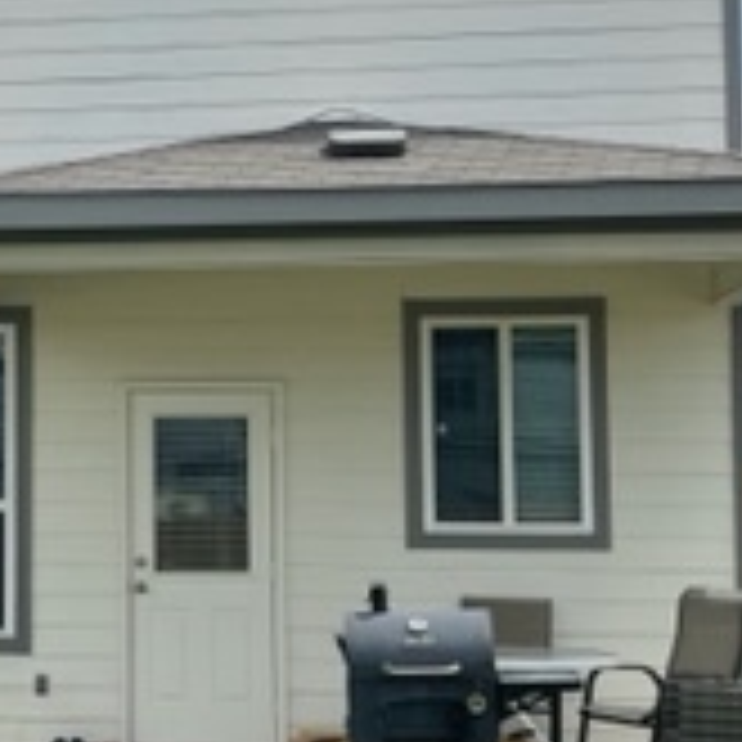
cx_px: -76
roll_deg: -0.8
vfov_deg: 19.5
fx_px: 2158
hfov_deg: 18.7
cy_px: 346
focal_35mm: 89
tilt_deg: +4.2
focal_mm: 5.1
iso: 32
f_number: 1.6
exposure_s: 1/5618
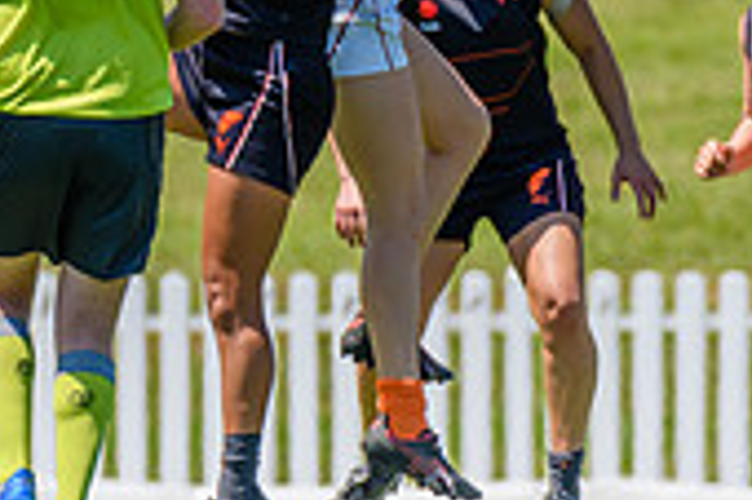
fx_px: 47350
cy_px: 28
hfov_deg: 0.9
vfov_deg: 0.6
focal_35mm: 2269
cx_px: 346
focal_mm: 600
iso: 800
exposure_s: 1/2000
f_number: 9
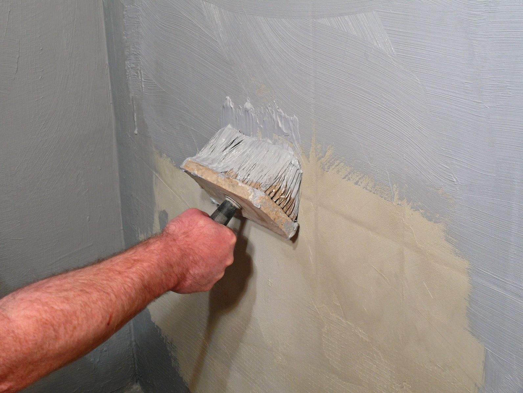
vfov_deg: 23.3
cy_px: 196
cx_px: 262
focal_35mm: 63
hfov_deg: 30.7
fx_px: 952
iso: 100
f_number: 7.1
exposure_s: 1/1.25
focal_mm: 13.3
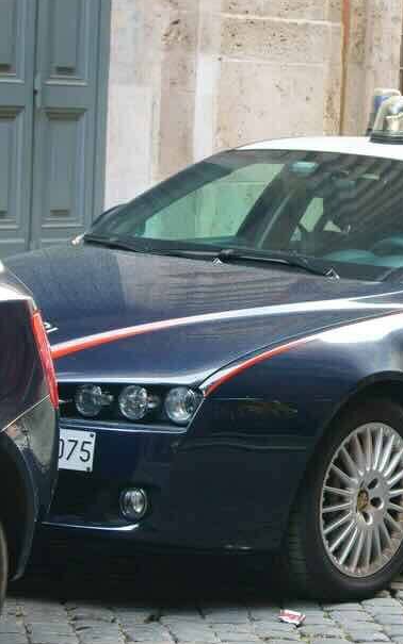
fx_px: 2440
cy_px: 314
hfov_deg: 9.3
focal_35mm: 139
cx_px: 498
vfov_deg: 15.1
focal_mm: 55
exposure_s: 1/3
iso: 100
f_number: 9
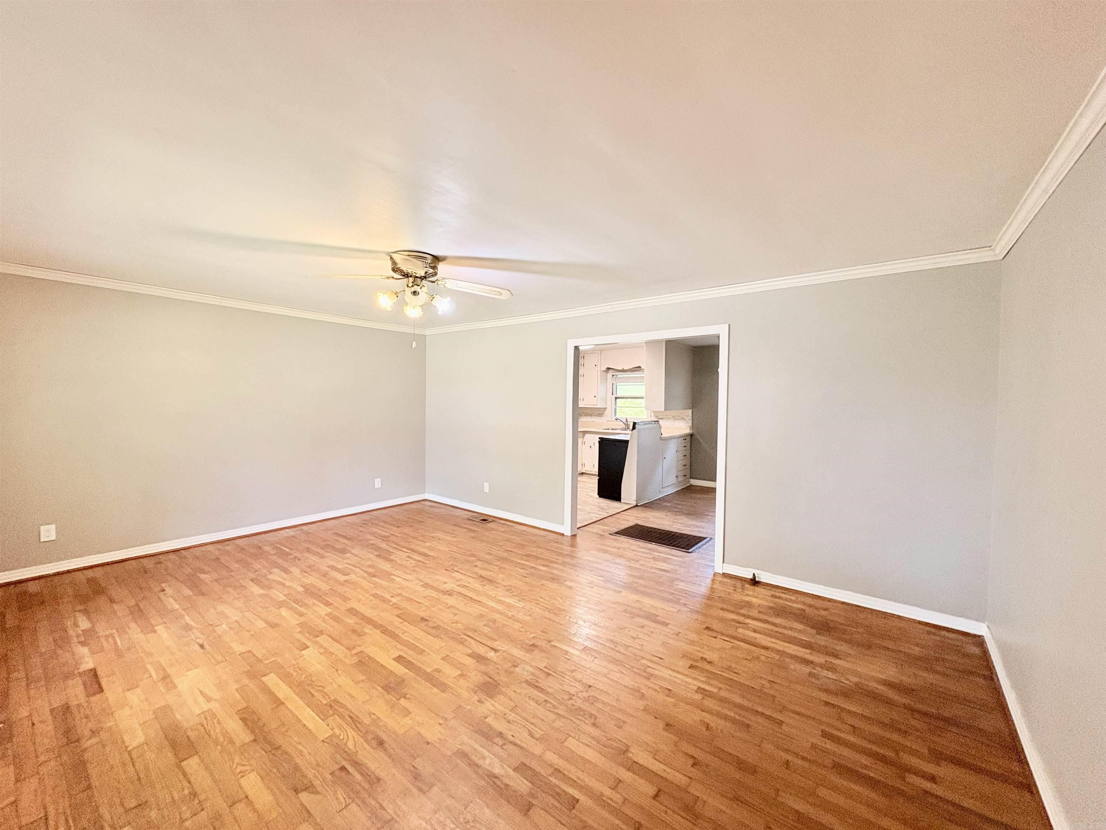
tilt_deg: -0.5
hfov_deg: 102.1
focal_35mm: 14
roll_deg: +0.6
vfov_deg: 85.7
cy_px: 415
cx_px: 553
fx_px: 447
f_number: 2.2
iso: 200
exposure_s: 1/60
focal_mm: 2.22
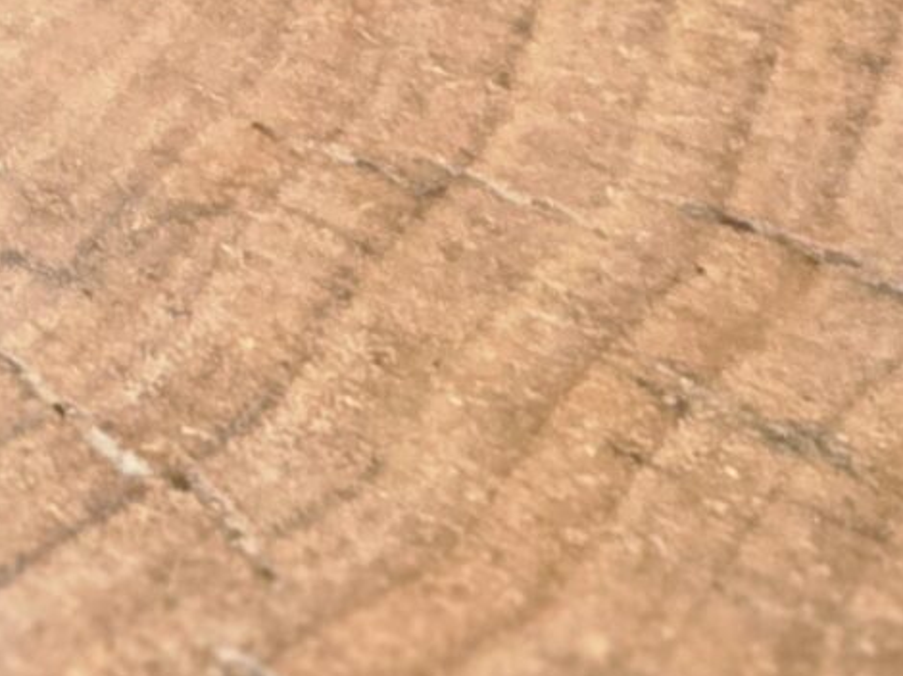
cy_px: -1033
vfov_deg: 3.9
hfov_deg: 5.2
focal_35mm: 376
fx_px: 9803
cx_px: -938
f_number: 2.4
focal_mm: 7.9
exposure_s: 1/38.5
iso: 250
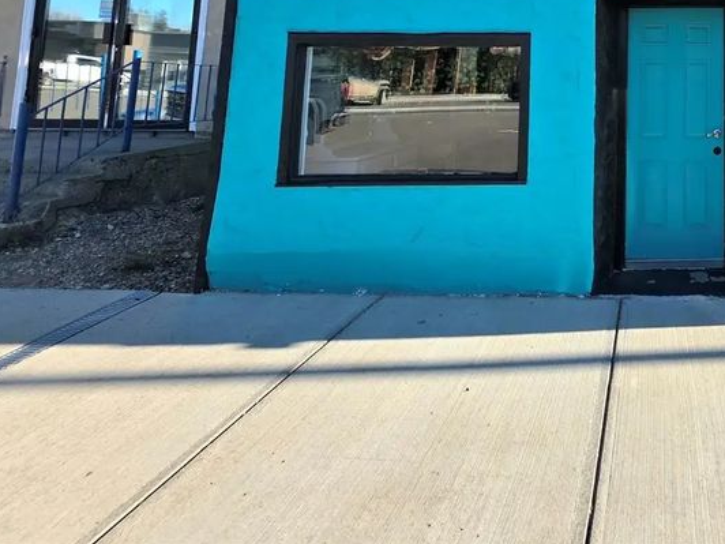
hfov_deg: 58.1
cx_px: 668
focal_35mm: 25
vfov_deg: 47.4
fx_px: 524
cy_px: 25
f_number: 1.9
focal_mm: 2.2
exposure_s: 1/1250
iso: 40
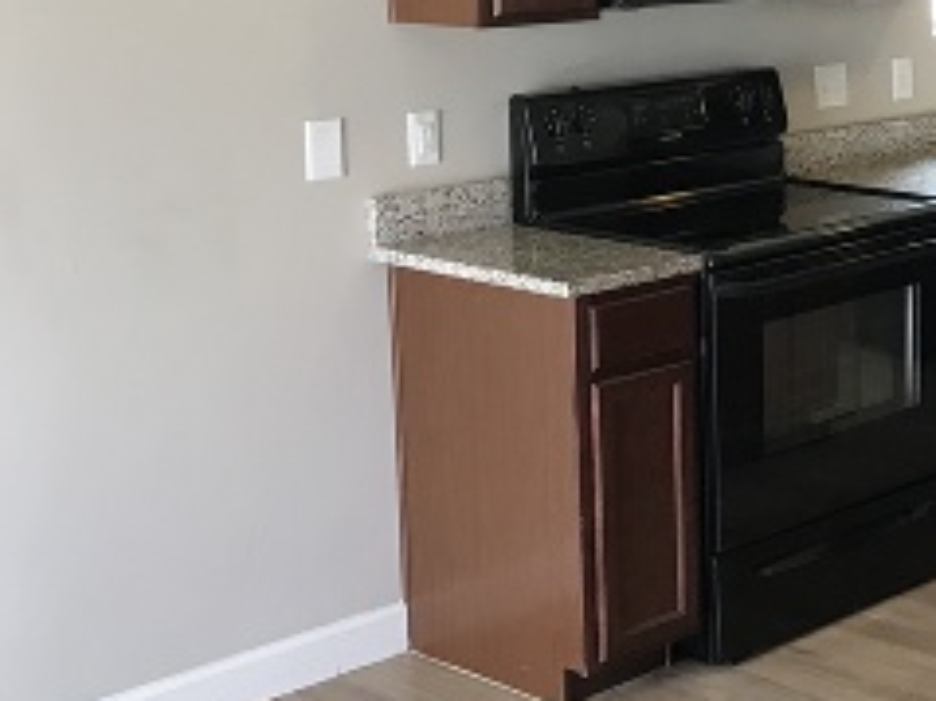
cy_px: 86
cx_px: 1179
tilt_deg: -7.6
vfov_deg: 19.3
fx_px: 2027
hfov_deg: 23.3
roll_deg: -0.7
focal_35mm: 75
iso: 25
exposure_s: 1/30
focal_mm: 3.99
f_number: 1.8
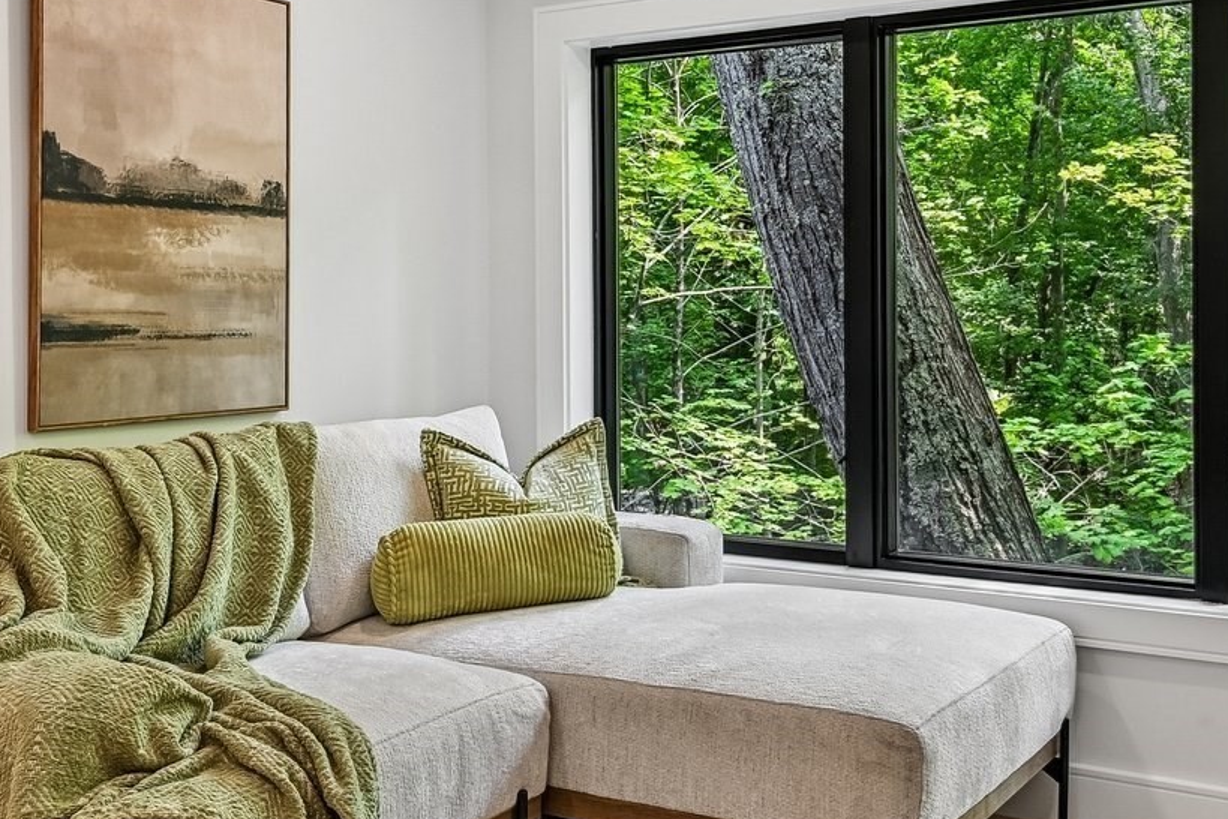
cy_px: 305
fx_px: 1364
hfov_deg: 48.1
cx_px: 744
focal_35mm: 40
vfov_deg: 33.2
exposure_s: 1/30
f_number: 8
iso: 400
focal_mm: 16
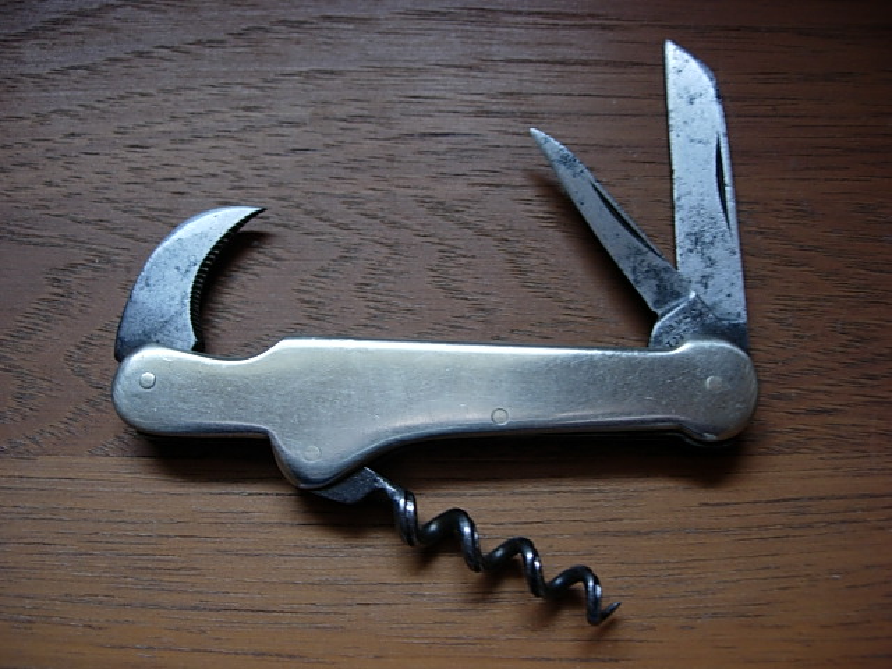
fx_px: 979
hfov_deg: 49.0
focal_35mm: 38
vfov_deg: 37.7
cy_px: 334
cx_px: 446
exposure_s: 1/11.6
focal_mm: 7.8
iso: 64
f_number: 2.8
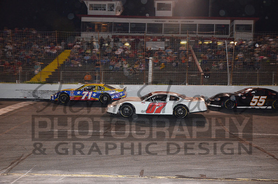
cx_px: 139
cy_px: 92
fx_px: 289
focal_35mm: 38
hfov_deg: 51.4
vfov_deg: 35.3
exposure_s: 1/200
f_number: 4.5
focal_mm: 25
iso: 2000
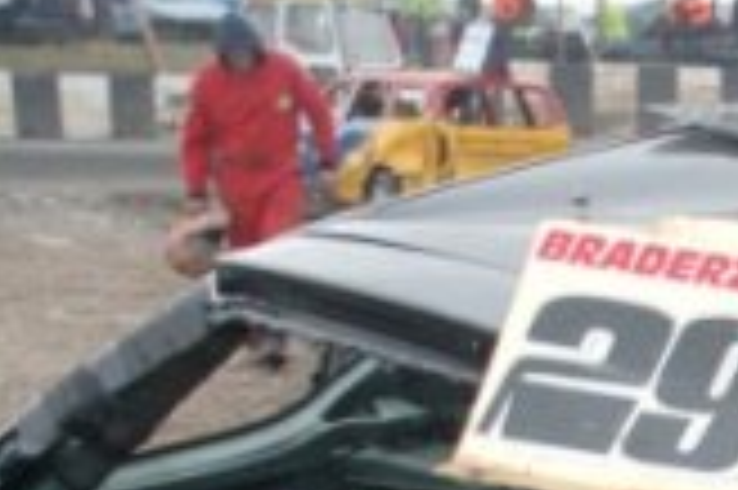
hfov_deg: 14.9
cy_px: 580
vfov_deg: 10.4
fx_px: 2642
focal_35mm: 129
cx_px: 1071
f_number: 4
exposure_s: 1/125
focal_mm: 22
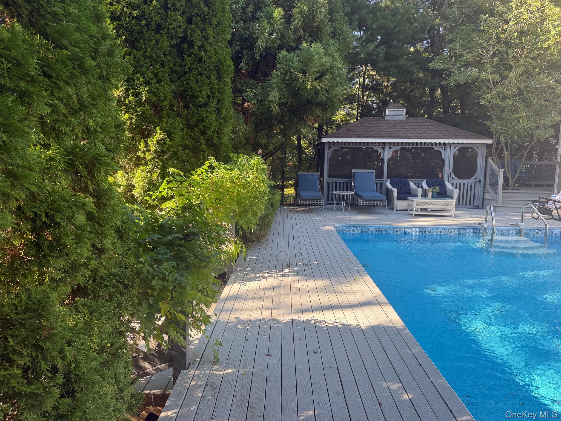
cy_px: 210
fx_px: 389
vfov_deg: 56.8
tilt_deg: -7.9
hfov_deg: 71.6
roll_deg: -0.2
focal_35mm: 24
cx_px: 280
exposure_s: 1/339
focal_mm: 6.76
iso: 100
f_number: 1.78
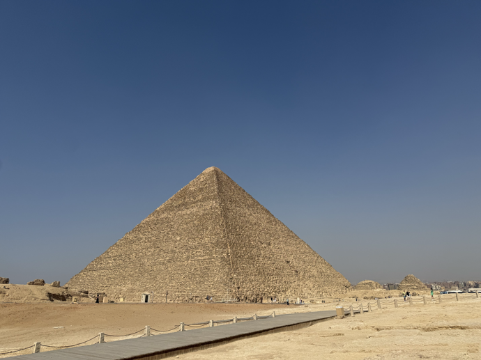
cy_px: 180
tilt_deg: +16.8
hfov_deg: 71.6
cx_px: 240
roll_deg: +1.7
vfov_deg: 56.8
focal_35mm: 24
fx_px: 333
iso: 80
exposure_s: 1/11905
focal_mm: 6.76
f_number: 1.78
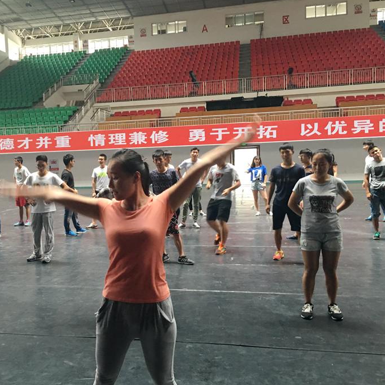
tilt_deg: -3.9
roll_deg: +1.9
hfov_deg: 46.8
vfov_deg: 47.2
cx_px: 144
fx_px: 440
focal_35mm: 35
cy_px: 195
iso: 80
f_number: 2.2
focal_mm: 4.15
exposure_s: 1/17
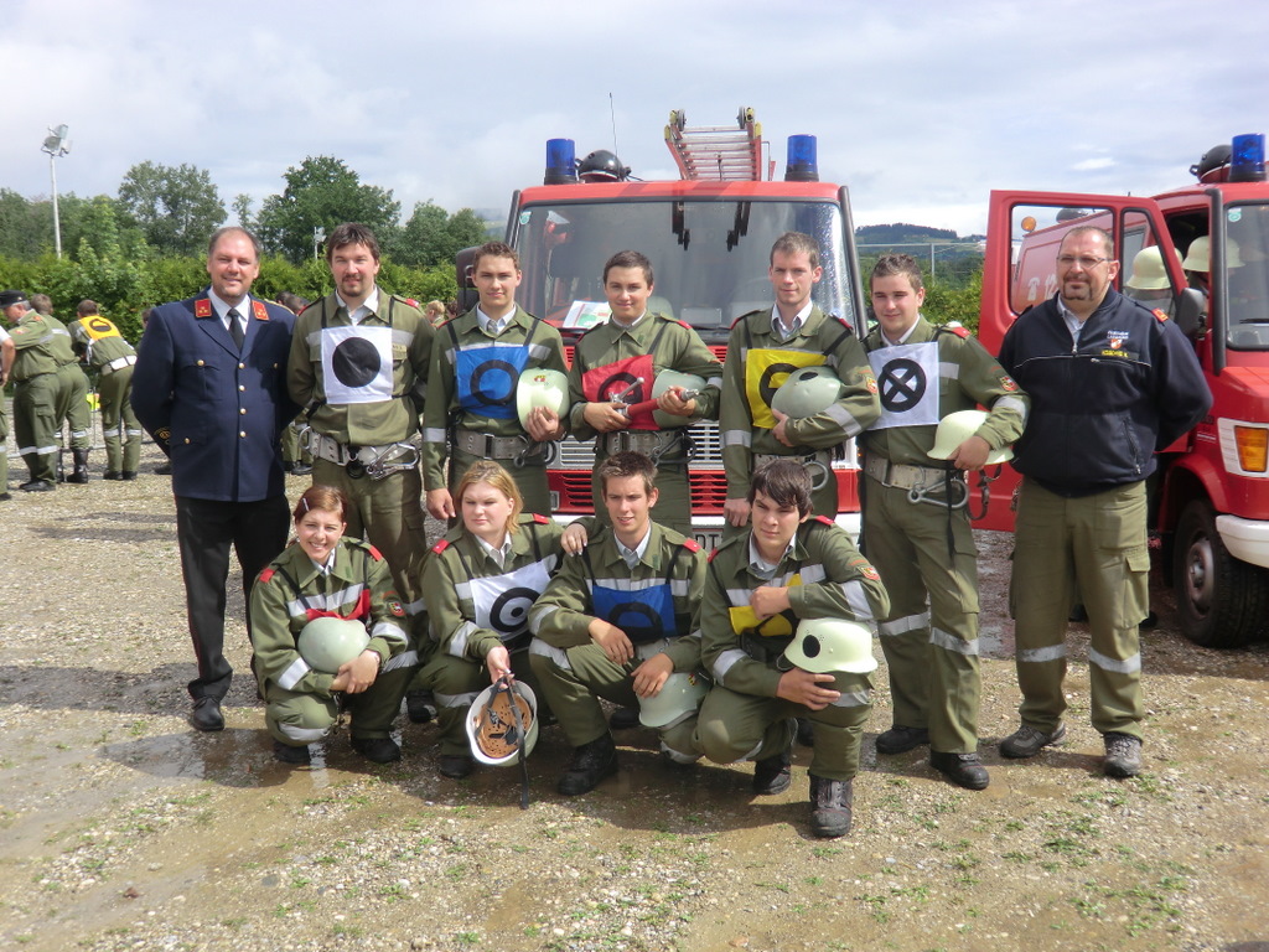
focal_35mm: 34
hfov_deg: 54.0
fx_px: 1246
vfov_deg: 41.8
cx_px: 634
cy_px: 476
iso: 64
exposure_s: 1/640
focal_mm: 6.1
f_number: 3.6
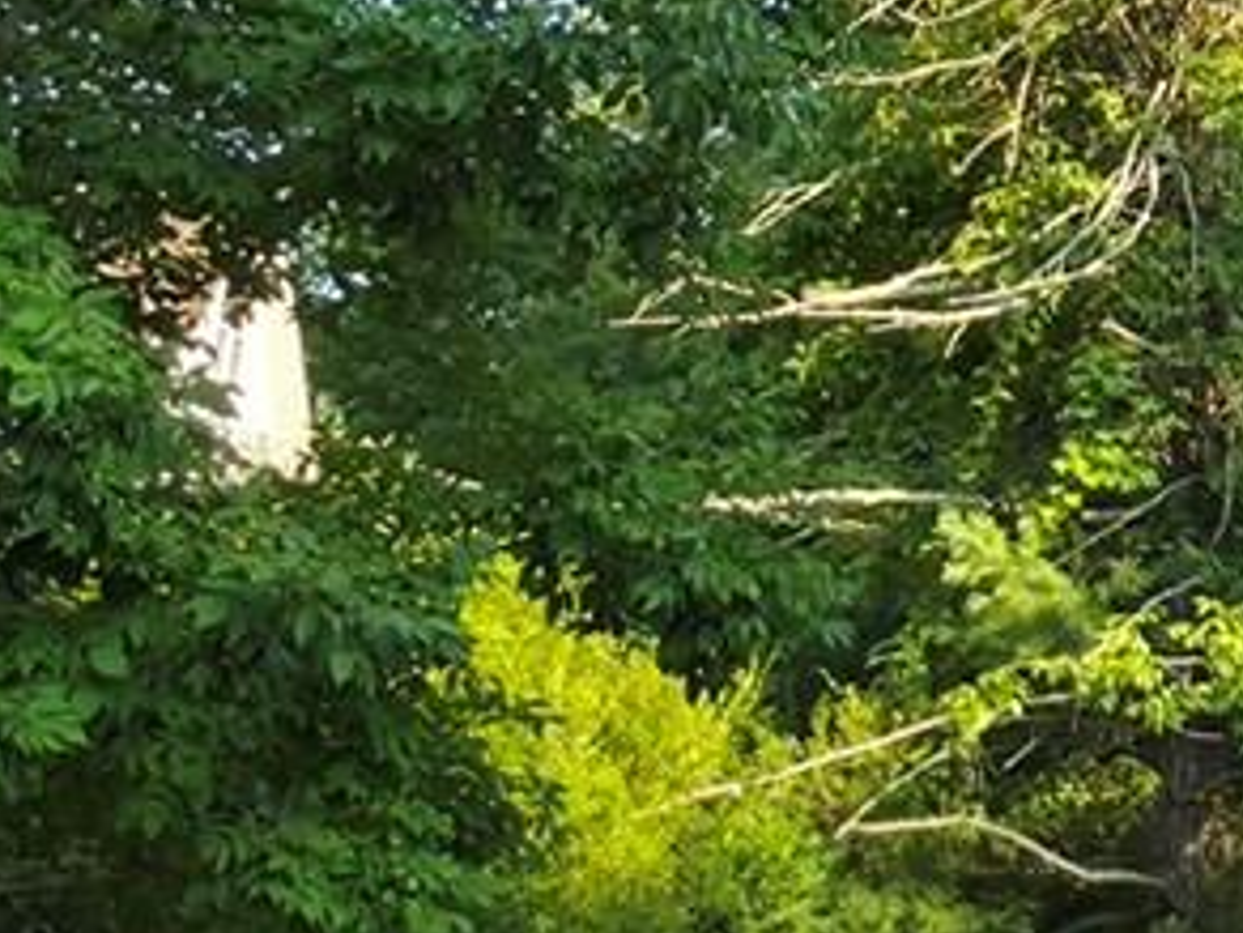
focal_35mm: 91
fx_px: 3268
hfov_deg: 18.9
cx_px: 1884
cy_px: -288
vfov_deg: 15.4
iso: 16
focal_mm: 2.2
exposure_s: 1/294
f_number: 1.9
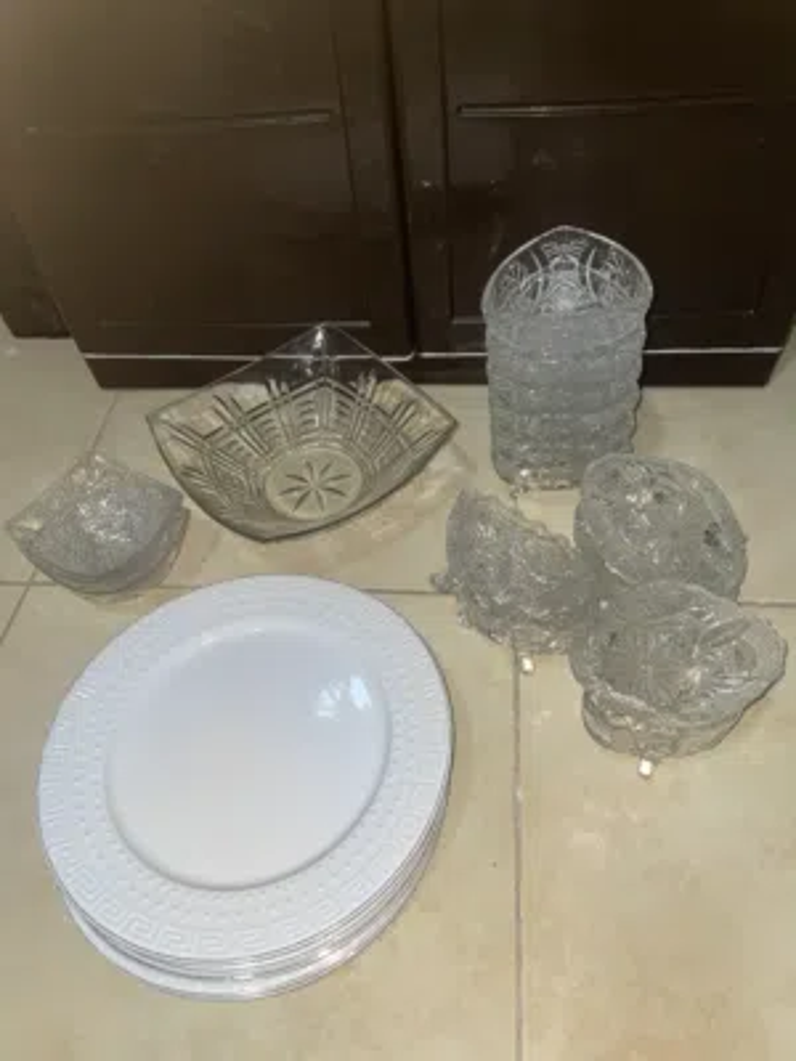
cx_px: 398
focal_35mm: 26
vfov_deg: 67.3
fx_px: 797
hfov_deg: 53.1
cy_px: 530
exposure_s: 1/33
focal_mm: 4.2
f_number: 1.6
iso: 50
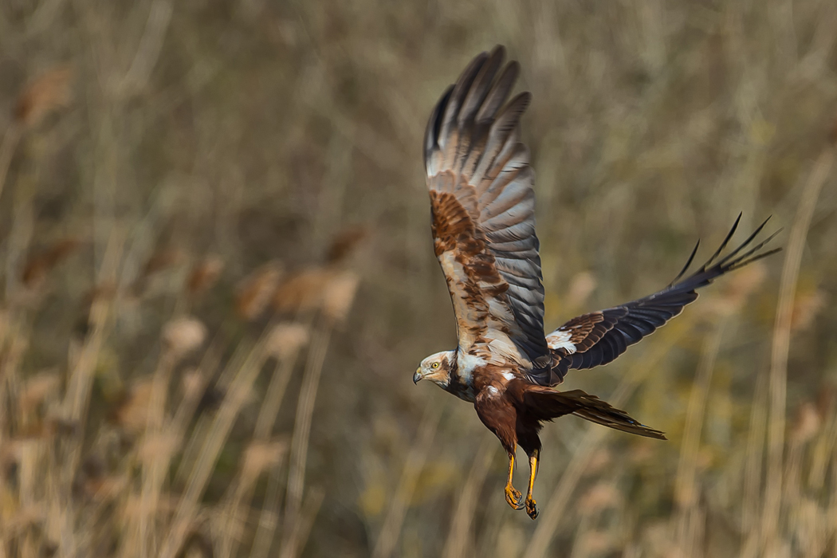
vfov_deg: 2.7
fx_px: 11624
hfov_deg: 4.1
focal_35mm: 500
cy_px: 279
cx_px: 418
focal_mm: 500
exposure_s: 1/640
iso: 500
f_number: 7.1
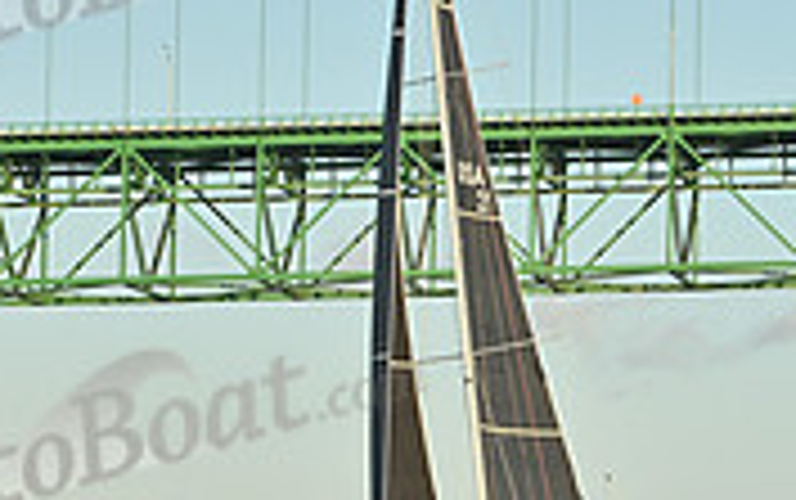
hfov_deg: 8.9
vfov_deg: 5.6
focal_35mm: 234
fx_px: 5081
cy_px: 146
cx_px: 661
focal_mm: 70
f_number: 10
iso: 800
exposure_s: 1/1000
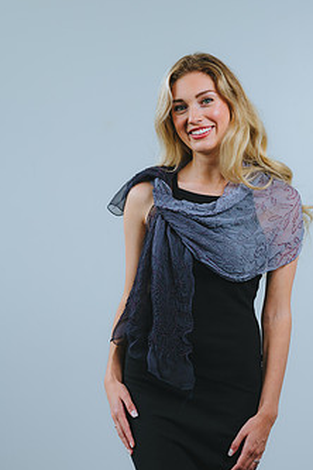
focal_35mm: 115
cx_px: 206
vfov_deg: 17.8
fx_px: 1500
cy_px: 258
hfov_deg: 11.9
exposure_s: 1/200
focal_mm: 85
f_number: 4
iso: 80
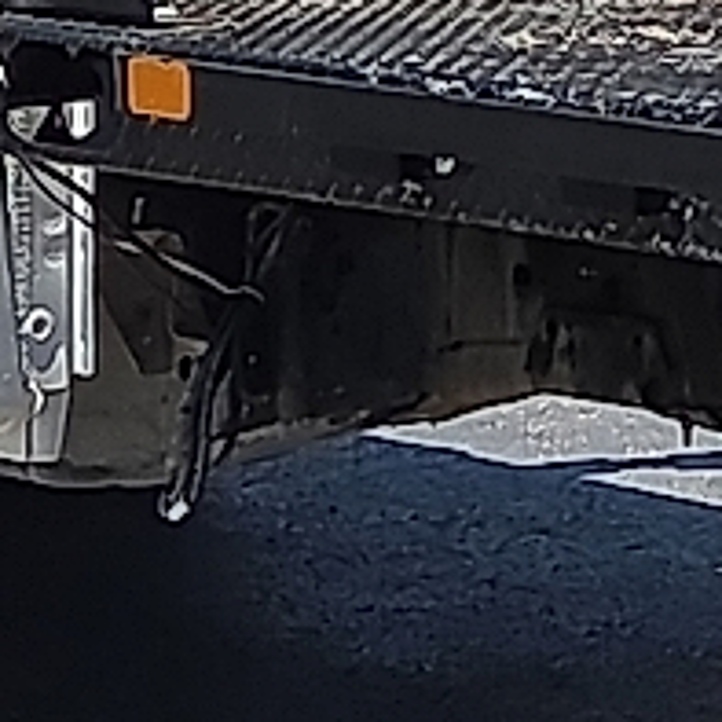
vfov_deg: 6.6
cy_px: 73
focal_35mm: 265
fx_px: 6253
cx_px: 1275
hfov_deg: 6.5
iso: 25
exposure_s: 1/1667
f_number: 1.8
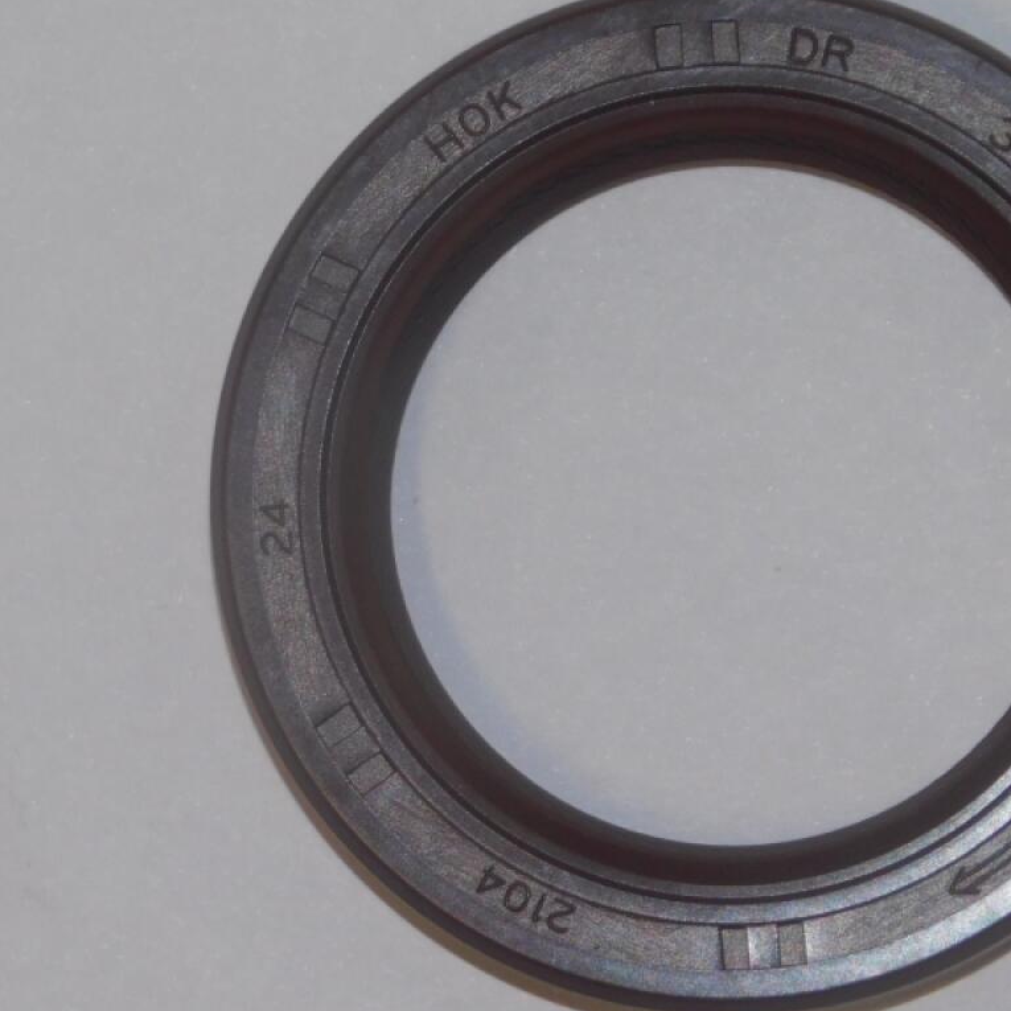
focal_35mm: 492
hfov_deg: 3.6
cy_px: 505
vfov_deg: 3.6
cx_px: 718
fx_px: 16257
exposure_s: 1/60
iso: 200
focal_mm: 47.2
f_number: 5.7
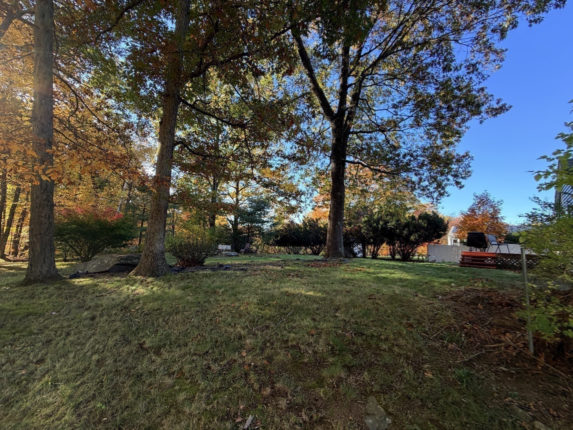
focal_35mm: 14
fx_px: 232
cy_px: 215
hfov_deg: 102.1
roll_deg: -2.1
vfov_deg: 85.7
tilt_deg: +7.5
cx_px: 286
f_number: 2.2
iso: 64
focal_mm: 2.22
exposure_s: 1/145
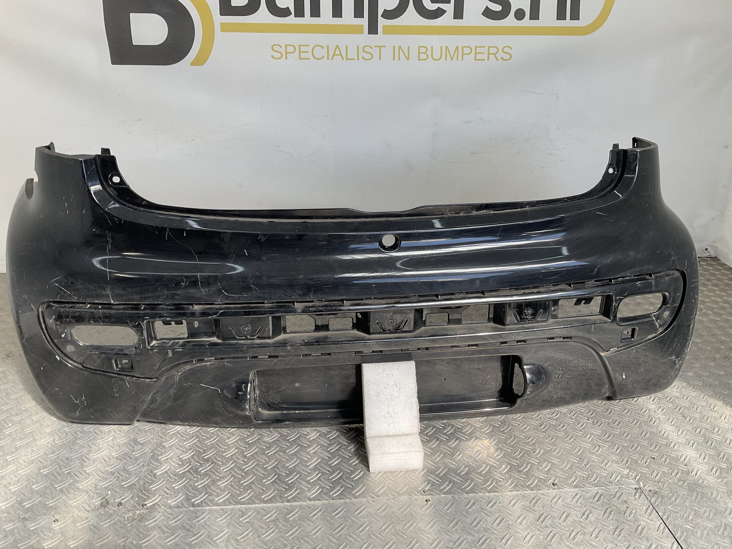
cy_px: 274
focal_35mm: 29
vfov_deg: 48.2
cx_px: 366
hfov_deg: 61.7
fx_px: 613
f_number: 1.8
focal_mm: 3
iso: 16
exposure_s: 1/264
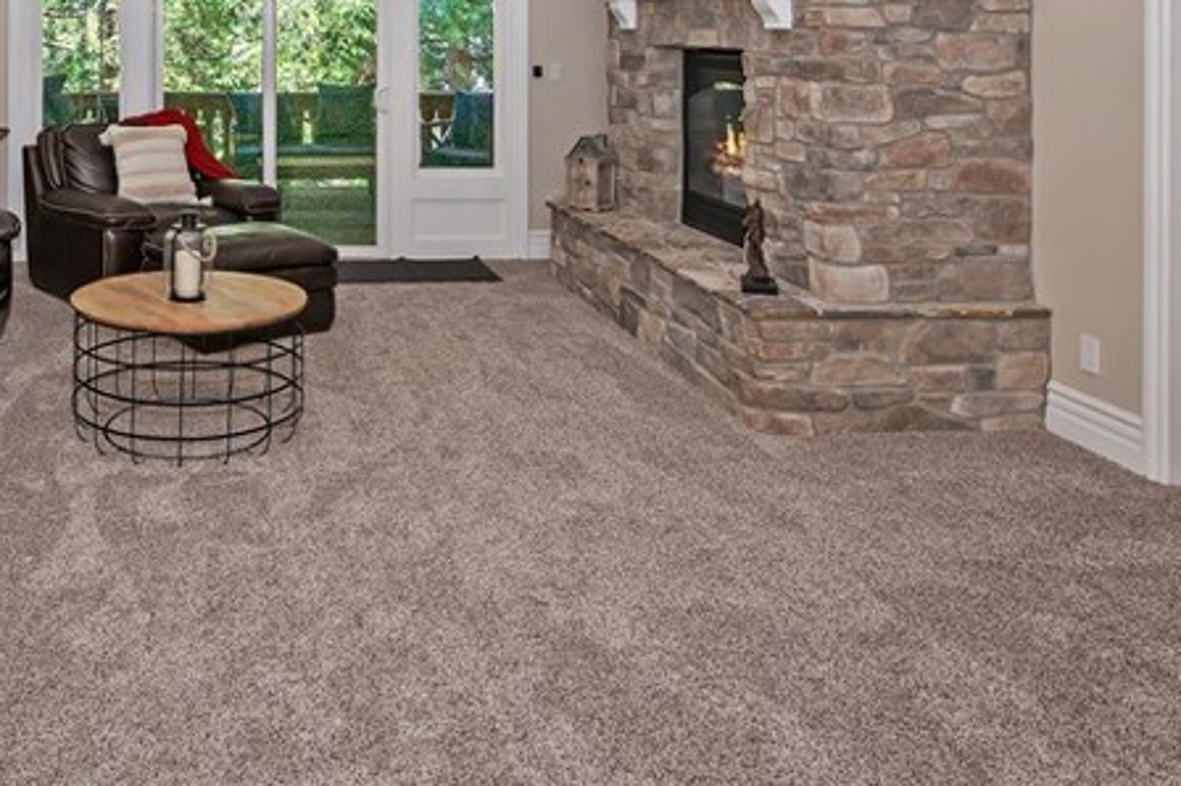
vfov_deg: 37.7
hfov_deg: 55.1
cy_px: 46
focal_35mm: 32
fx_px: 1049
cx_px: 253
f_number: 8
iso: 220
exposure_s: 1/30
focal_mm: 14
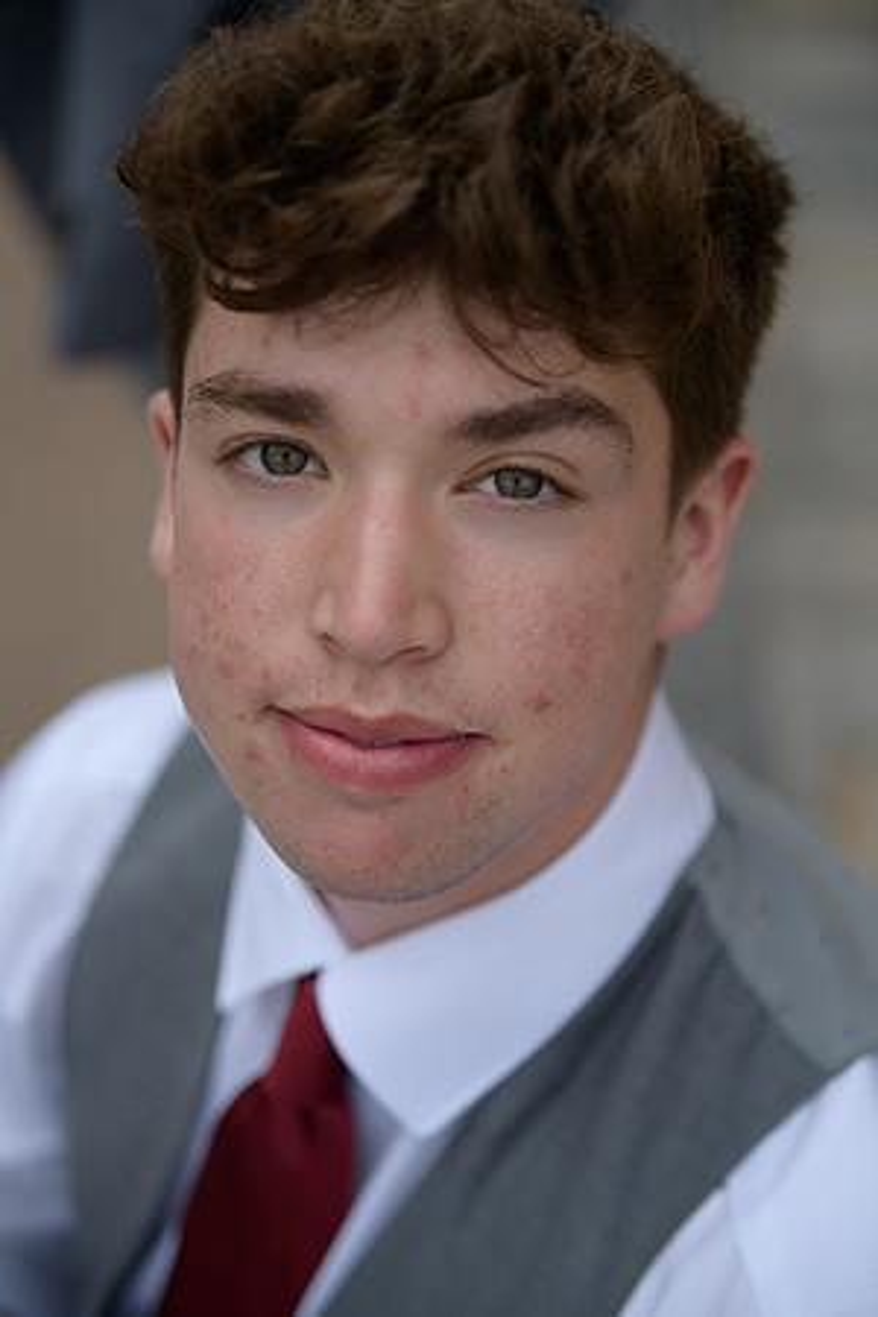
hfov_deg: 19.5
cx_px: 439
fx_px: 2561
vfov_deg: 28.8
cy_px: 658
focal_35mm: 70
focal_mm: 70
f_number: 2.8
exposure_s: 1/1250
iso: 250
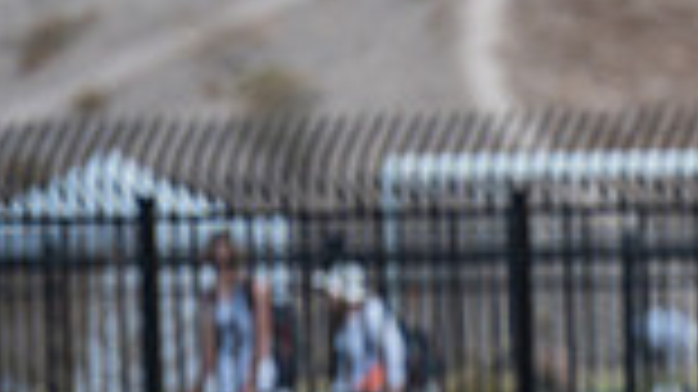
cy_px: 642
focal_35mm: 881
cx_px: 1235
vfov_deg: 1.4
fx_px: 16297
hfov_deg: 2.4
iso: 160
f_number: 3.2
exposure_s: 1/2000
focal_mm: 200
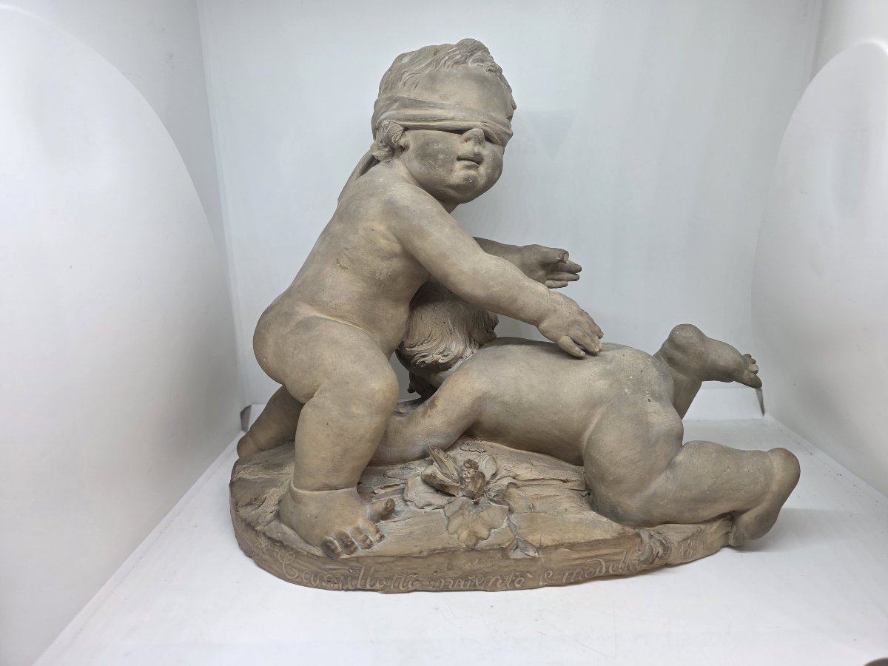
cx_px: 444
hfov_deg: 73.9
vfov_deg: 58.9
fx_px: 590
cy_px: 333
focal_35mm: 23
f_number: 1.7
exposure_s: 1/100
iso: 40
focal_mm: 6.3
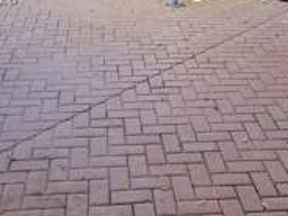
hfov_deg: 32.1
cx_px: 161
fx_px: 499
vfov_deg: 23.4
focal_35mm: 60
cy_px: -2
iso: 25
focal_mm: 5.4
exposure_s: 1/310
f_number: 1.8
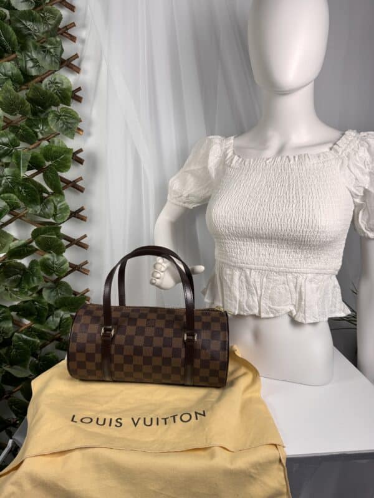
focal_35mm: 24
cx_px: 187
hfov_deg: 56.8
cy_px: 249
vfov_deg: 71.6
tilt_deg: -14.9
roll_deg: -0.9
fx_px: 346
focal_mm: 6.76
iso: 64
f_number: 1.78
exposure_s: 1/243
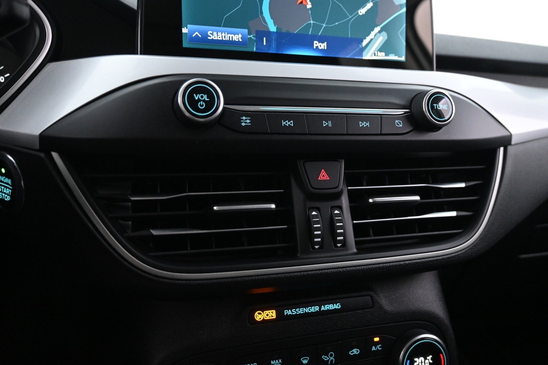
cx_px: 274
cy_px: 182
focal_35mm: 28
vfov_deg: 45.7
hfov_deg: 64.6
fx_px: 434
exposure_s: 1/30
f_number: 3.8
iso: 3600
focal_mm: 19
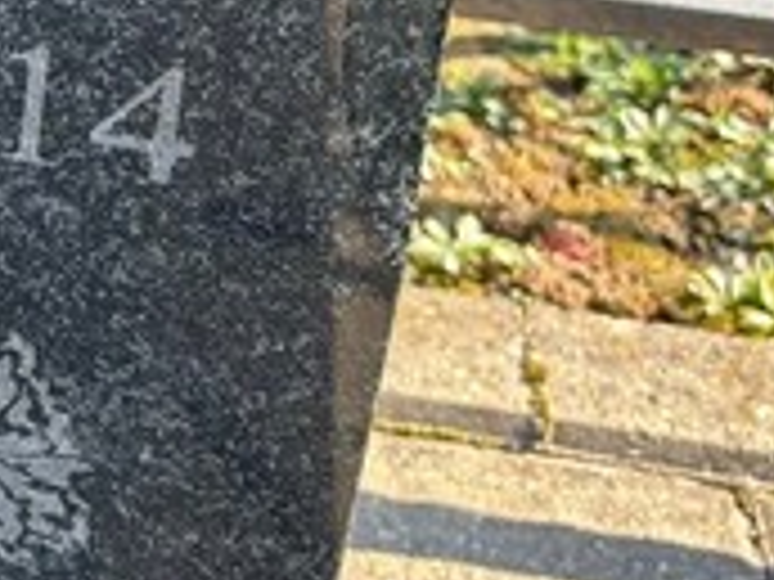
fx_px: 2706
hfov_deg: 14.6
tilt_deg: -31.2
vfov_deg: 11.6
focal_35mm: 121
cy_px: -360
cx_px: -540
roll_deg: +1.0
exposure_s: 1/439
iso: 50
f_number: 1.6
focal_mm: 5.96
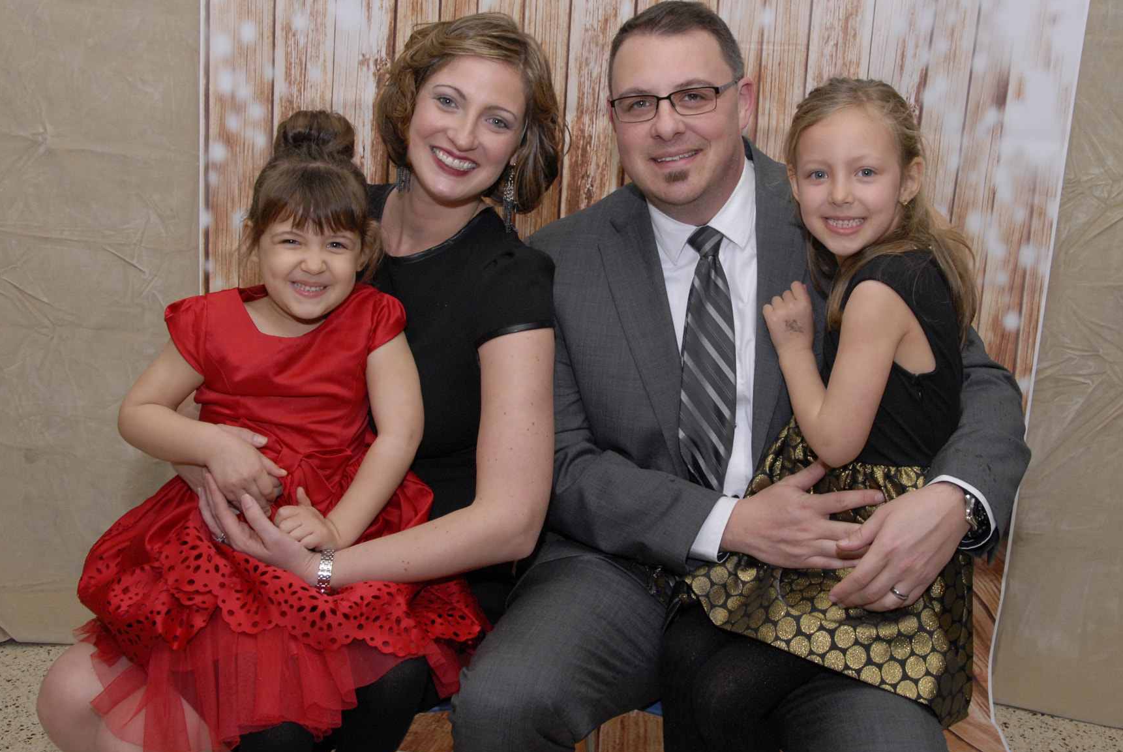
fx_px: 1393
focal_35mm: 45
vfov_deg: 30.2
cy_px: 321
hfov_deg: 43.9
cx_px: 571
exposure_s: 1/80
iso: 500
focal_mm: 25
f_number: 10
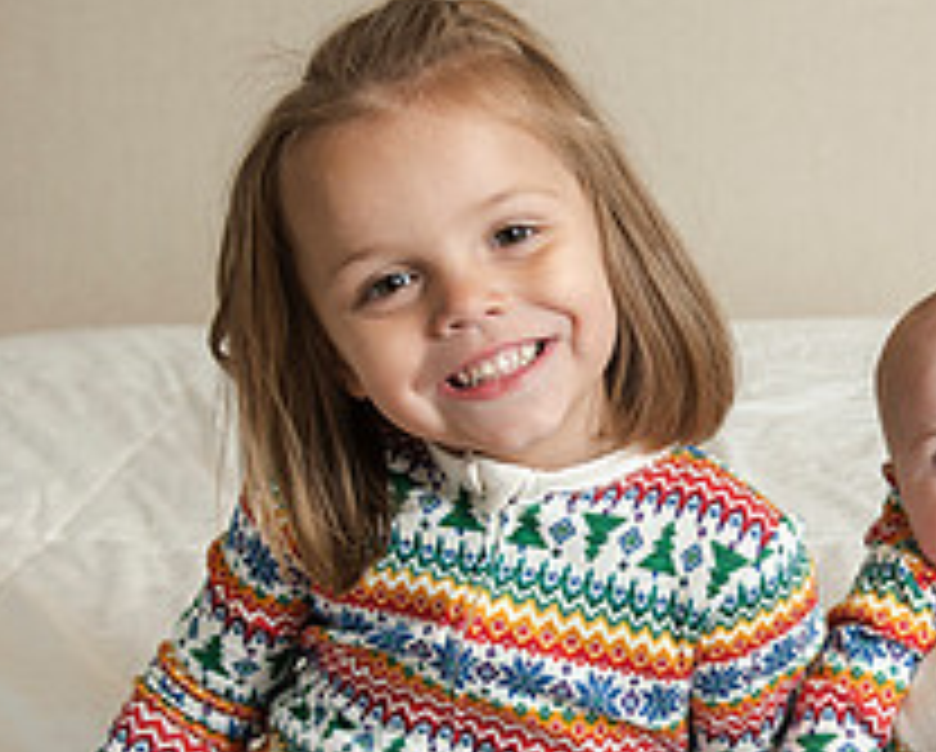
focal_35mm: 99
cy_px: 546
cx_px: 868
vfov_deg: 15.5
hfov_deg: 19.0
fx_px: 2746
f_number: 4.5
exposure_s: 1/160
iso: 400
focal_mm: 35
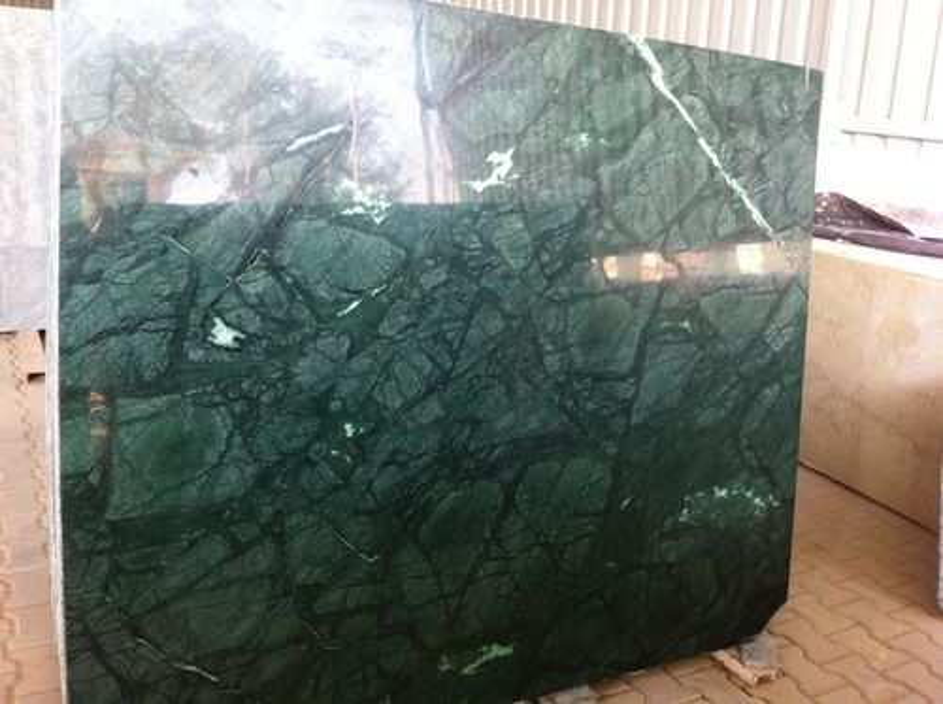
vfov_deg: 40.6
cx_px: 472
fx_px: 952
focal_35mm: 35
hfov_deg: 52.7
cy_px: 352
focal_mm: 3.85
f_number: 2.8
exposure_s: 1/30
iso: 80
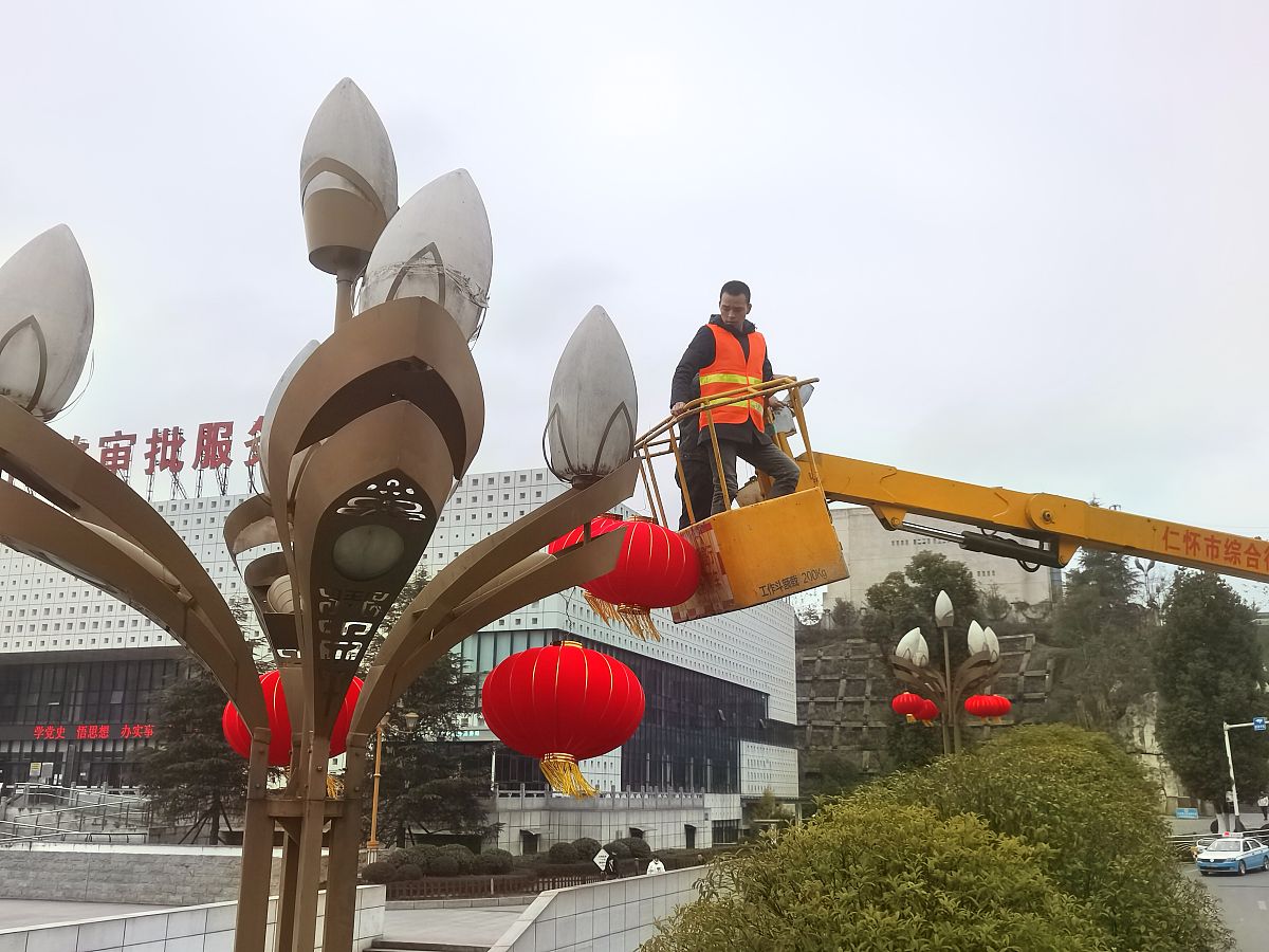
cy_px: 476
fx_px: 1246
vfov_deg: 41.8
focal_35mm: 34
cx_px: 634
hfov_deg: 54.0
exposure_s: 1/736
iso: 50
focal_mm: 5.58
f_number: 1.9
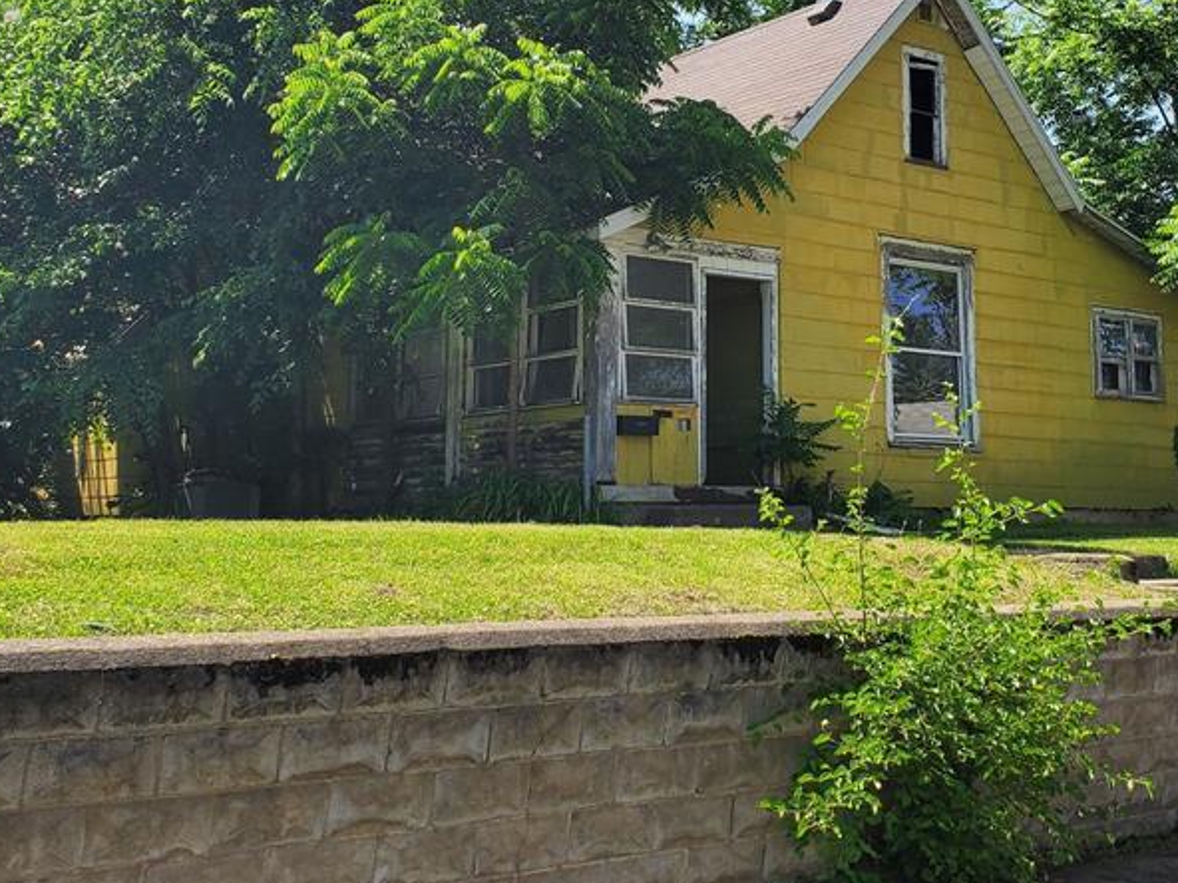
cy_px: 276
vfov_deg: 31.9
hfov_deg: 42.0
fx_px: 1531
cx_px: 643
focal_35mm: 45
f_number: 2.4
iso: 50
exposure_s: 1/1082
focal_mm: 4.3
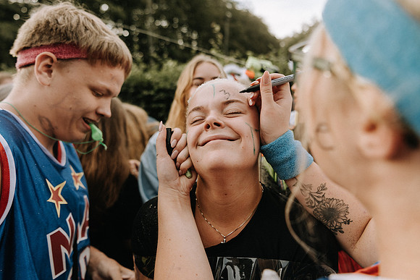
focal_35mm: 24
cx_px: 210
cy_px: 140
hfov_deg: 73.7
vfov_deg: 53.2
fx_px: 280
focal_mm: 24
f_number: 2.8
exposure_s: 1/400
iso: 125
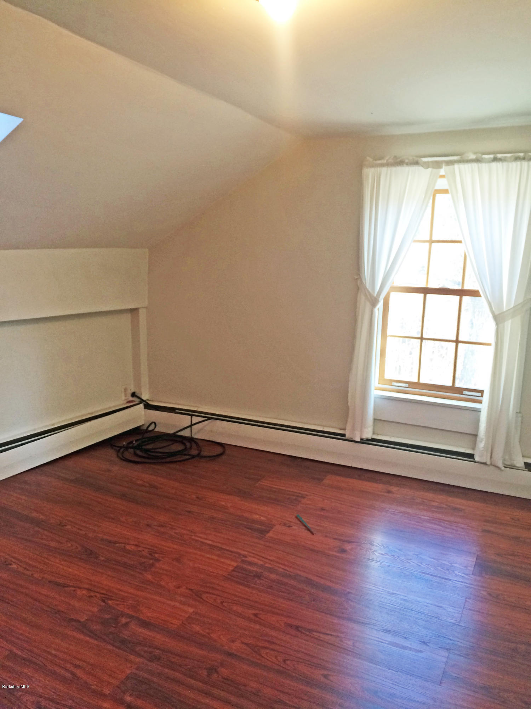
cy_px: 354
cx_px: 266
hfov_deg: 48.2
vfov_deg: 61.7
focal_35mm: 29
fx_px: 593
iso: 32
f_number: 2.2
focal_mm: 4.15
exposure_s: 1/30
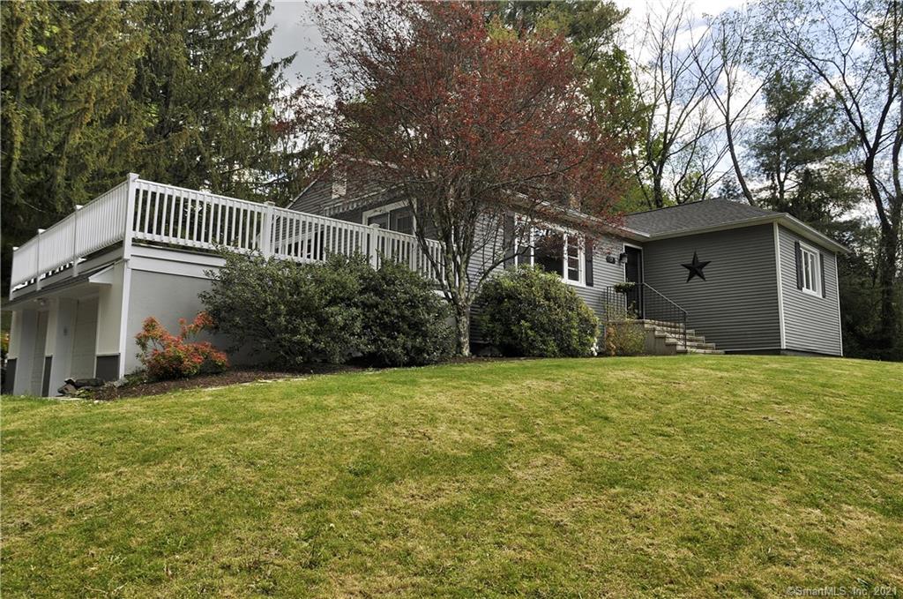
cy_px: 300
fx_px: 676
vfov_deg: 47.8
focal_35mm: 27
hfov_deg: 67.5
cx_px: 452
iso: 200
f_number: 9
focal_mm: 18
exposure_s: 1/200
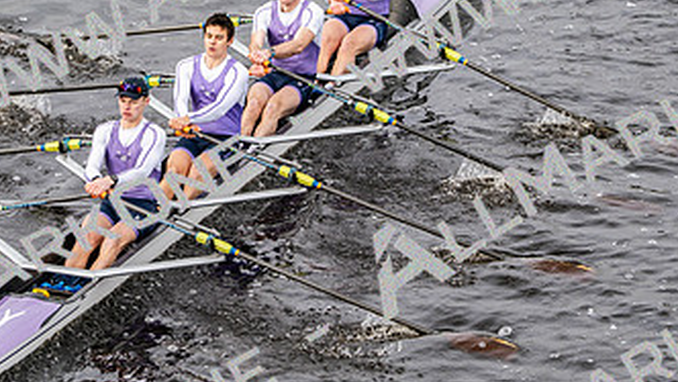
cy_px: 128
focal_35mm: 366
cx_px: 198
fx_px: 6582
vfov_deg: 3.3
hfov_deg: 5.9
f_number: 2.8
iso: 320
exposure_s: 1/2000
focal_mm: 200
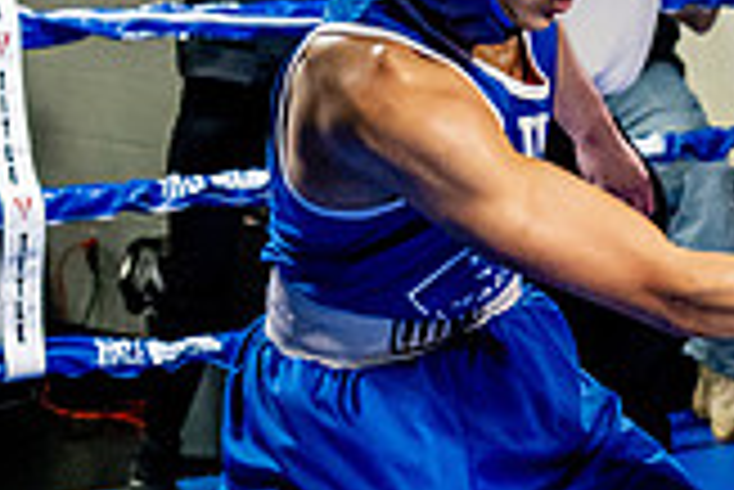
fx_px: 3775
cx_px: 1108
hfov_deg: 10.7
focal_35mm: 185
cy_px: 290
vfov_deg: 7.4
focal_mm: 35
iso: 5000
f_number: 2.8
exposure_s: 1/800
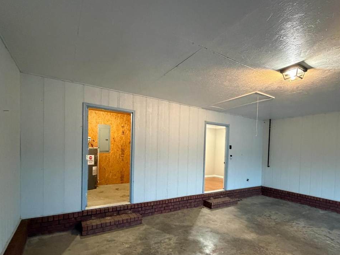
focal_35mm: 19
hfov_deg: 84.3
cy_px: 156
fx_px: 187
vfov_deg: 67.8
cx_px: 189
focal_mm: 2.22
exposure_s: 1/60
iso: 1000
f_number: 2.2
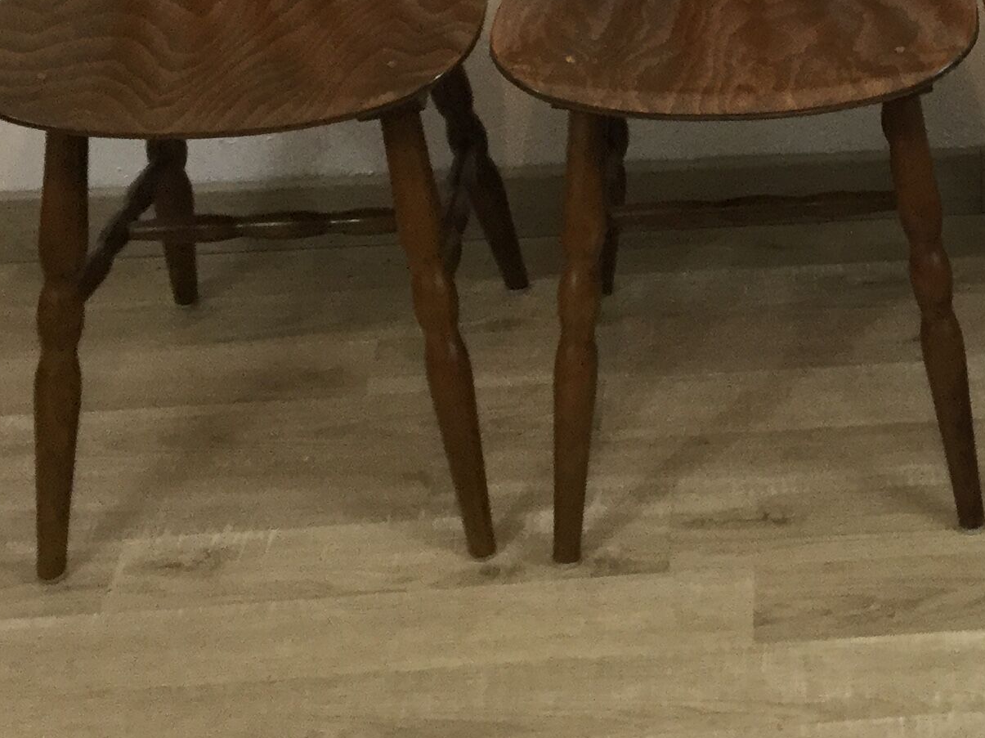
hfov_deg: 22.2
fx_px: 2390
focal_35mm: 84
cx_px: 1046
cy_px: -89
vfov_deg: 17.0
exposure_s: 1/33
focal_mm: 3.3
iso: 80
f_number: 2.4
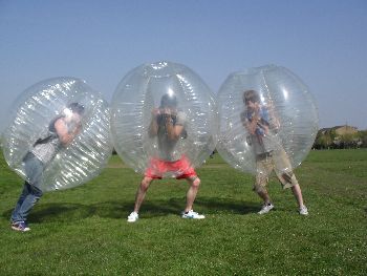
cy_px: 138
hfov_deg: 52.6
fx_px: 371
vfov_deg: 40.7
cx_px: 184
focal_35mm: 35
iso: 100
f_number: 8.4
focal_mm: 6.3
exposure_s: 1/350
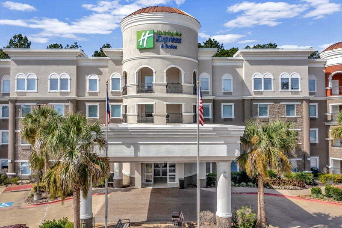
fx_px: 266
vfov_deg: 46.4
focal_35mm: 28
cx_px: 171
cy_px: 114
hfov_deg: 65.5
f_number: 6.3
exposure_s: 1/640
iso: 100
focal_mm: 10.26
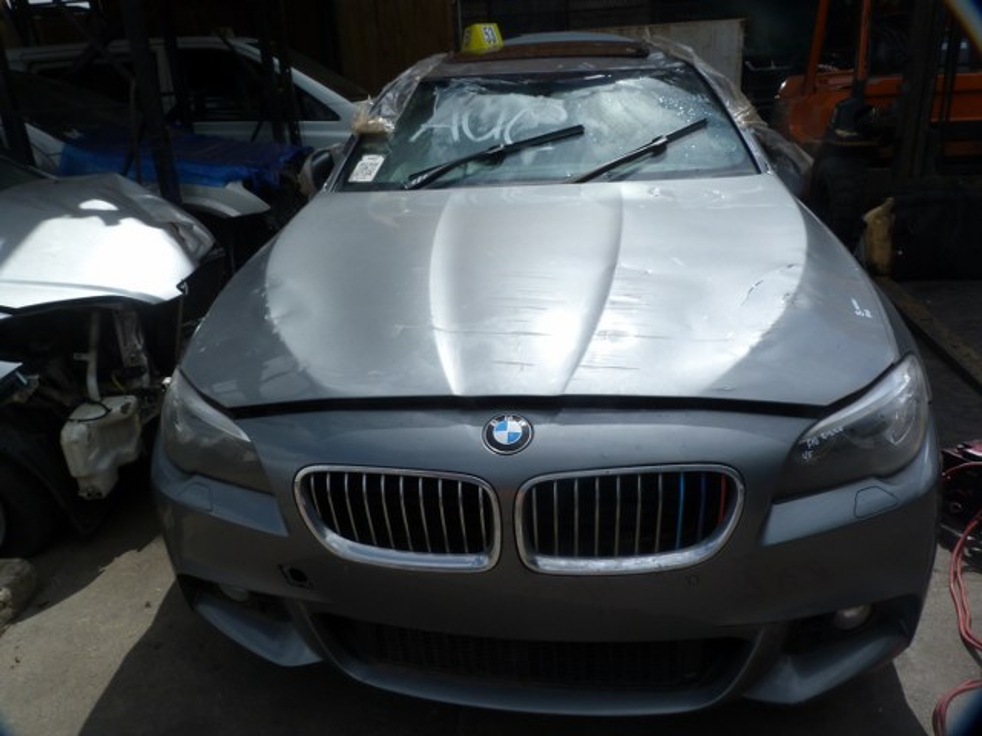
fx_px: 709
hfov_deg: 69.4
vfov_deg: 54.9
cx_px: 491
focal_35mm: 25
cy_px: 368
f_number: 5.6
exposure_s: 1/500
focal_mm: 4.5
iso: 80
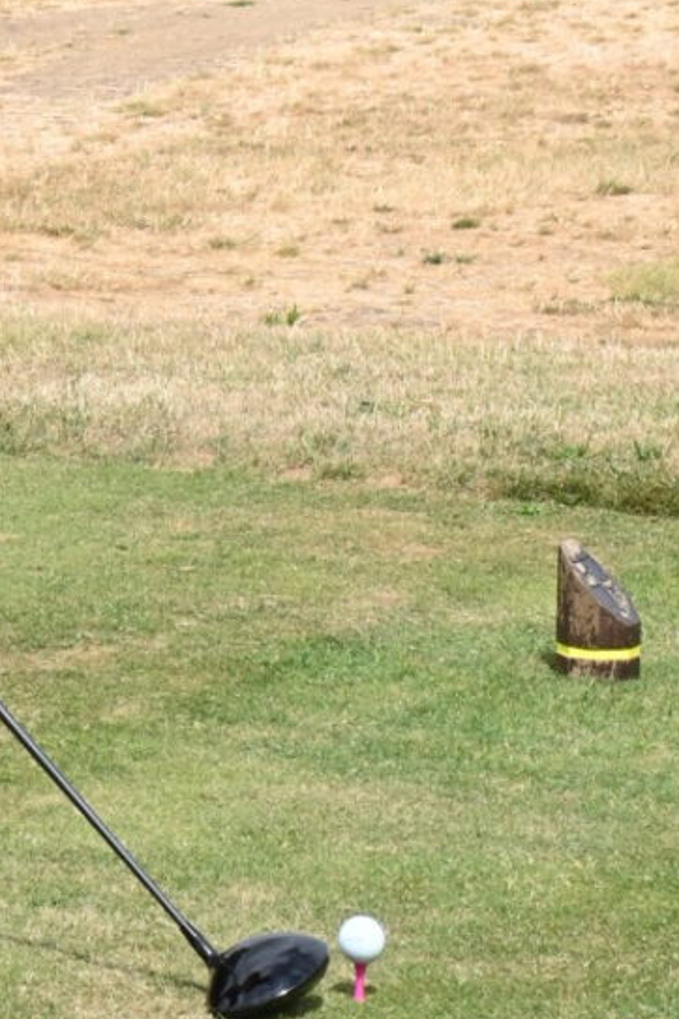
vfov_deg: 9.0
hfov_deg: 6.1
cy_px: -439
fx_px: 6309
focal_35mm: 223
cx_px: -297
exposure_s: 1/100
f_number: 18
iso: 200
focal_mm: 59
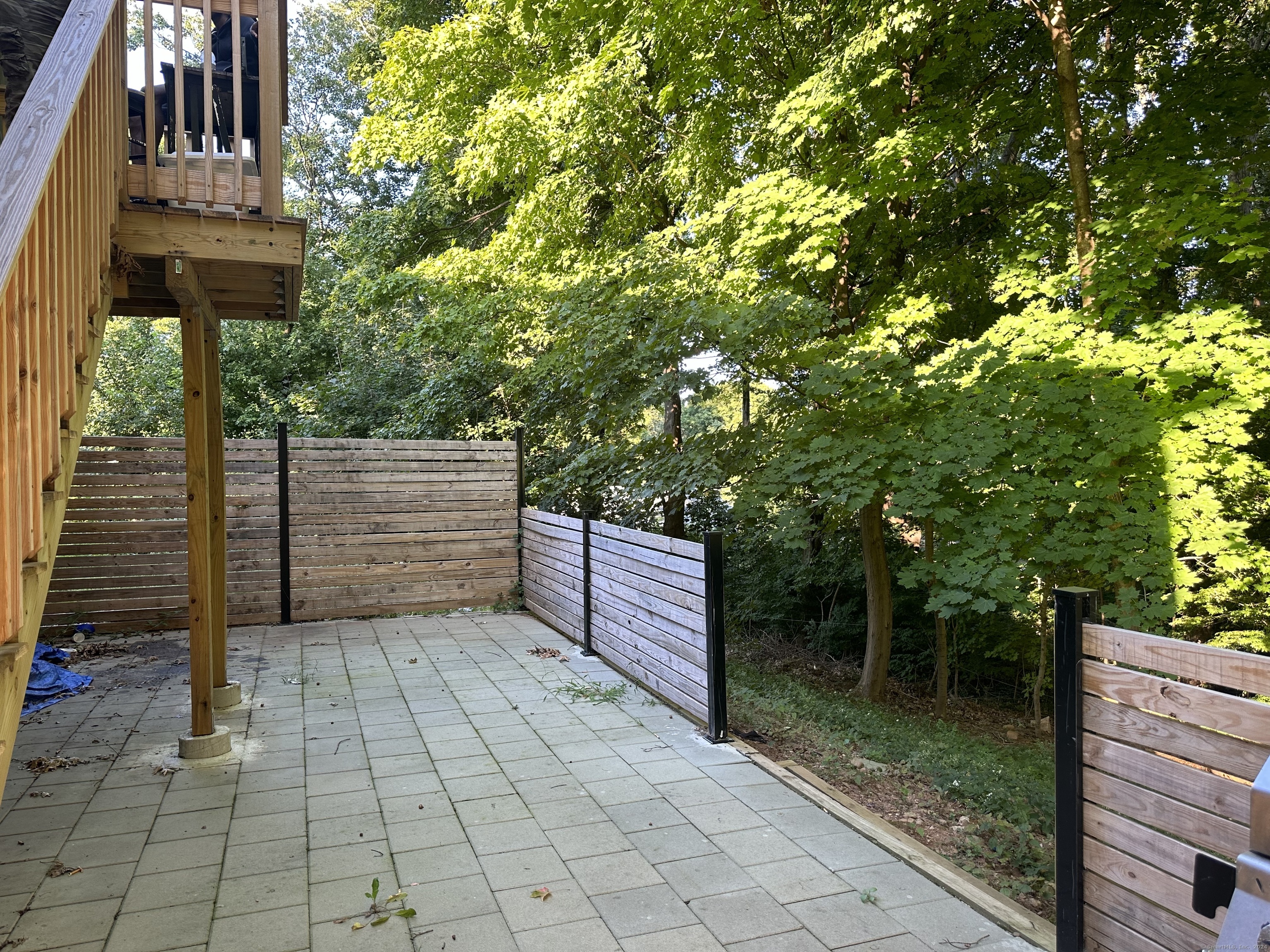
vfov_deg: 56.8
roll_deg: +1.5
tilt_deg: -0.8
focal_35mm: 24
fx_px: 881
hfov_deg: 71.6
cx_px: 635
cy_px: 476
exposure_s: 1/121
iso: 80
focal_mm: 6.86
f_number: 1.78
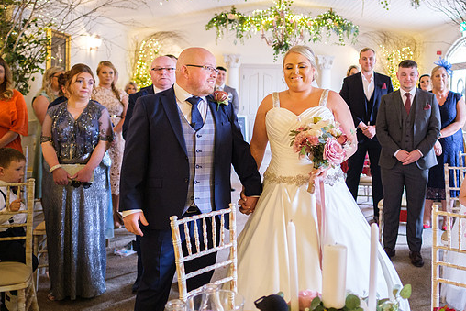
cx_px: 303
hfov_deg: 51.1
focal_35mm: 37
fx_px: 479
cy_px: 104
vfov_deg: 35.6
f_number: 1.6
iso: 2000
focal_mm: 16
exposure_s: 1/160
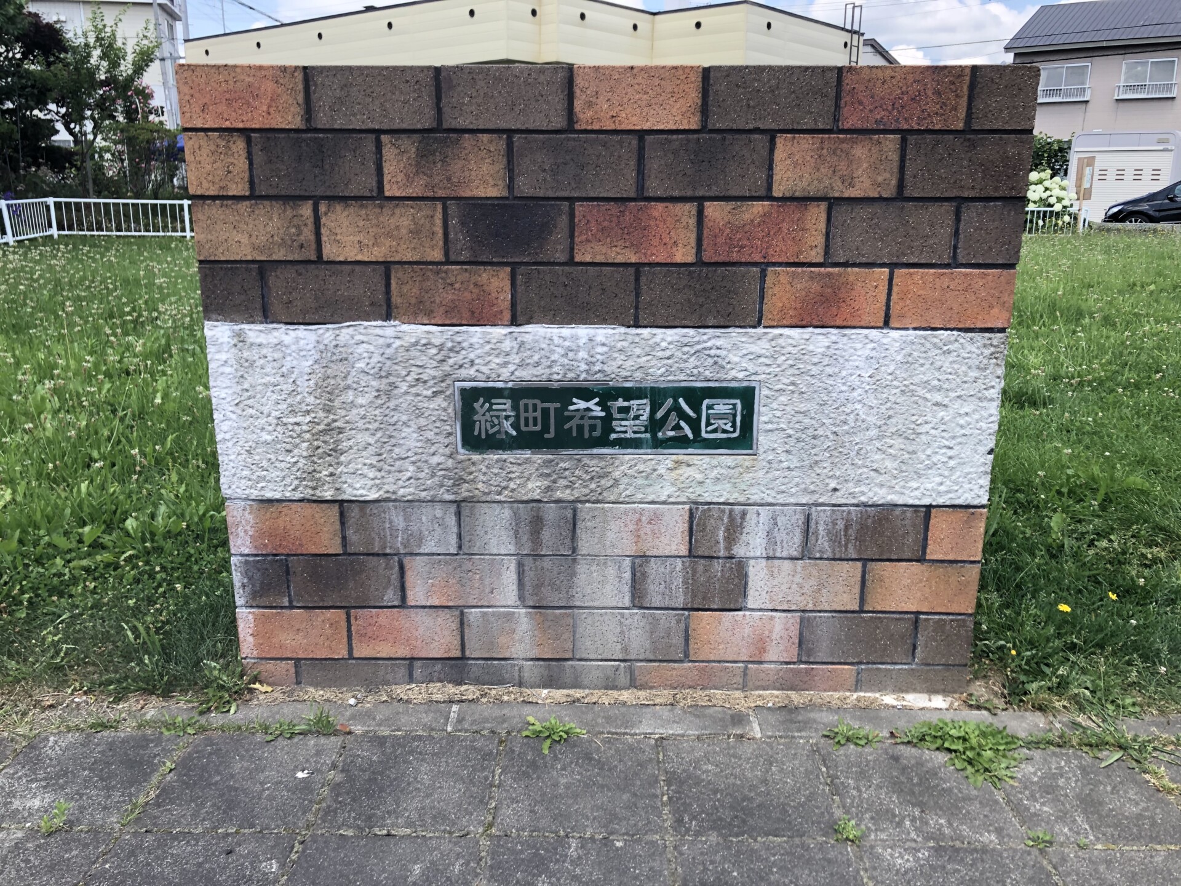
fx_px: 955
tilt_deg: -13.0
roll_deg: -0.7
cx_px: 590
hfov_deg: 63.4
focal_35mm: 28
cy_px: 443
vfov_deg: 49.7
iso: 20
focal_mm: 3.99
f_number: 1.8
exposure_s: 1/558
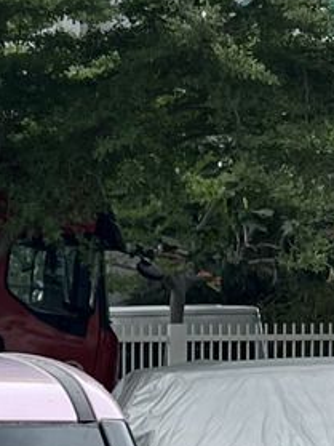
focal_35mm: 188
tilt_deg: -2.8
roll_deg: -0.4
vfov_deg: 10.4
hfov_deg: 7.7
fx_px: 2420
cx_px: -256
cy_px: 443
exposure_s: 1/1311
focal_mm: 5.7
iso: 50
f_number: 1.5
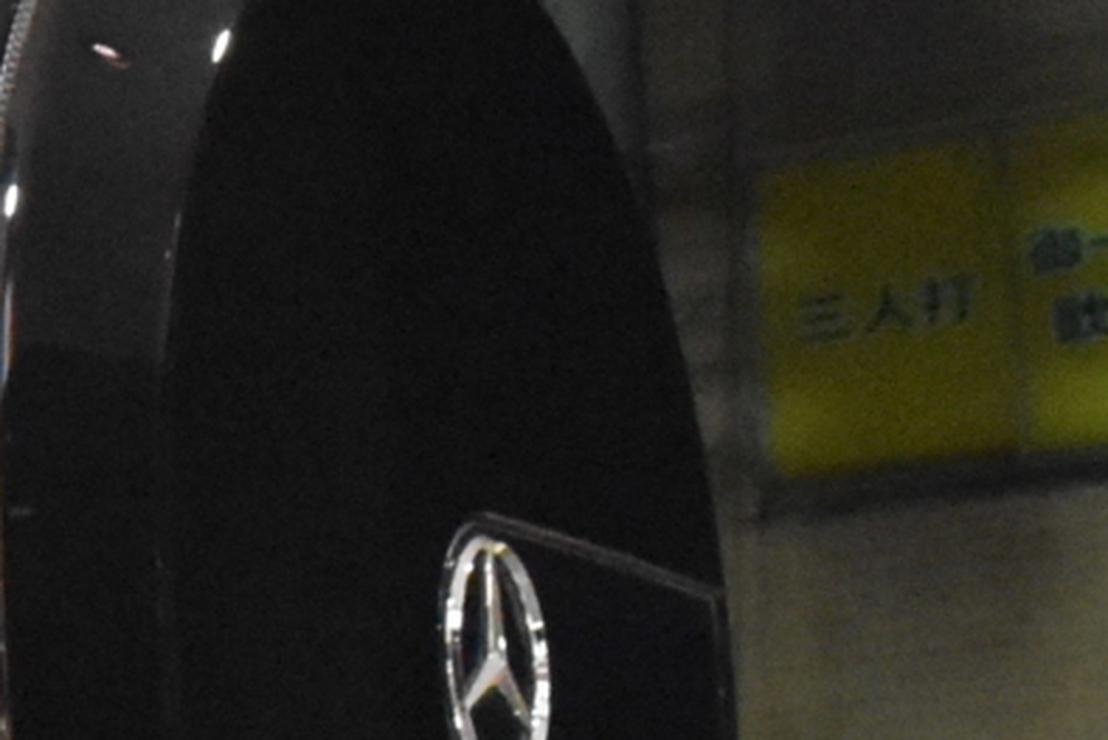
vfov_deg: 6.9
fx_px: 6004
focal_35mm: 195
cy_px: 1231
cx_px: -2289
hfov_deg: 8.6
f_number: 8
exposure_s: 1/30
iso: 5000
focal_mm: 20
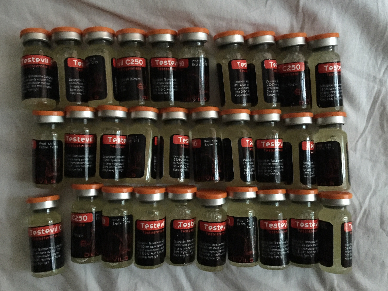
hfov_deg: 61.7
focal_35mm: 29
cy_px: 146
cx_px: 194
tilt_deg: -88.3
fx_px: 325
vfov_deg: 48.2
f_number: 2.2
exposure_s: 1/4
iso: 250
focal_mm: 4.15
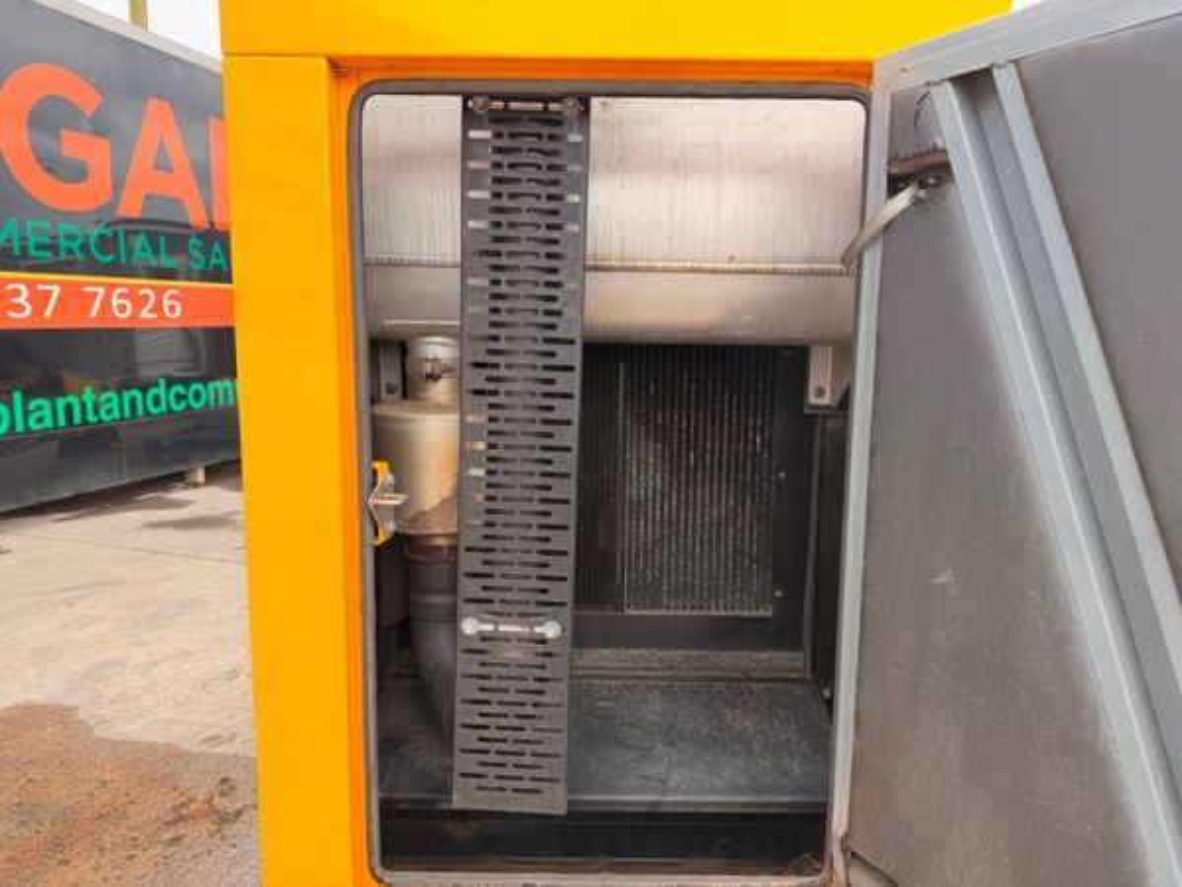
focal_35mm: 24
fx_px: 820
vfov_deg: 56.8
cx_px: 591
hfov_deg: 71.6
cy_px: 444
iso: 80
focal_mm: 6.76
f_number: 1.78
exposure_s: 1/840
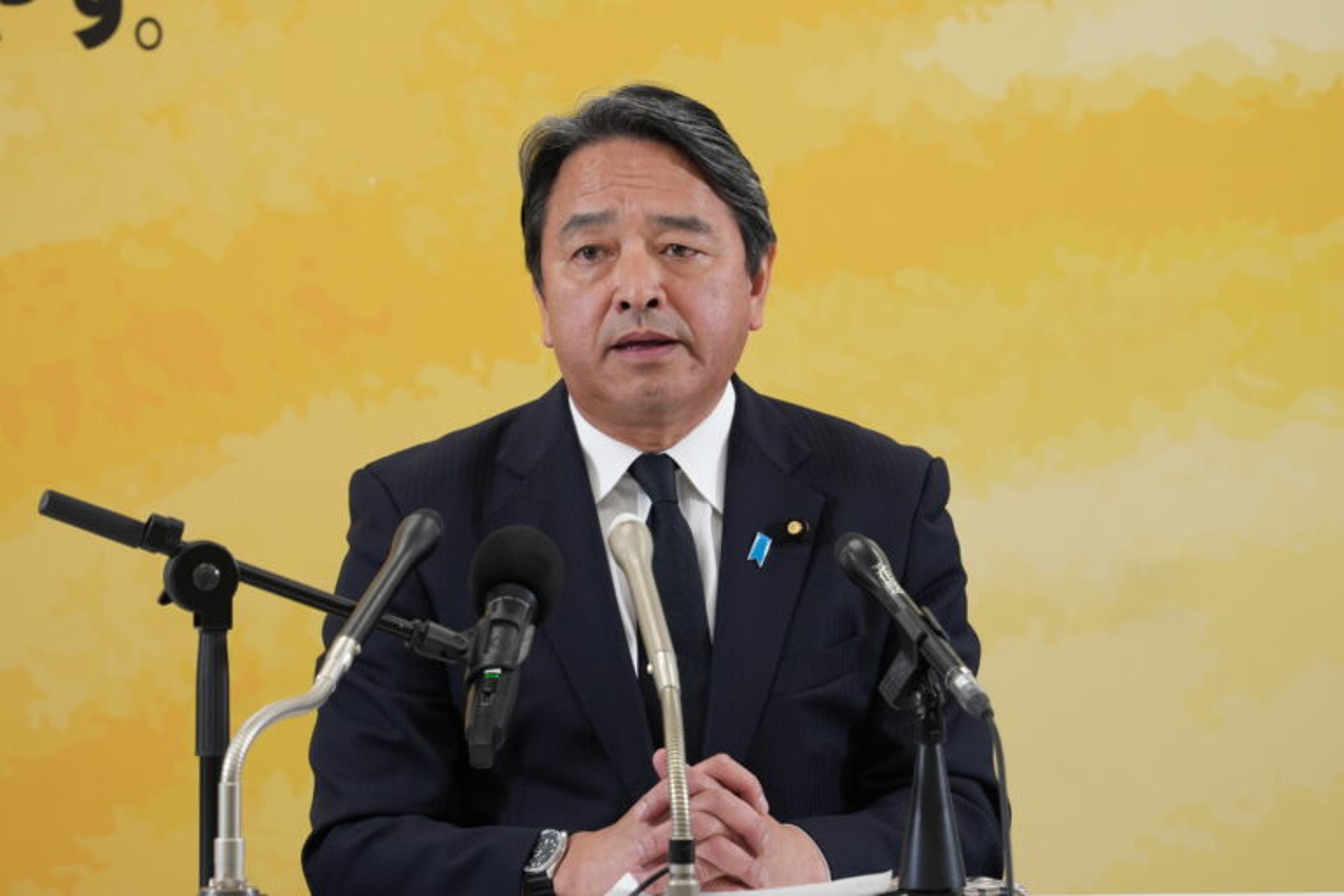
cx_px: 672
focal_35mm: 300
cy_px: 448
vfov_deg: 4.6
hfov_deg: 6.9
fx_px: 11199
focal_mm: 200
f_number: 5.6
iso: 1000
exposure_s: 1/100
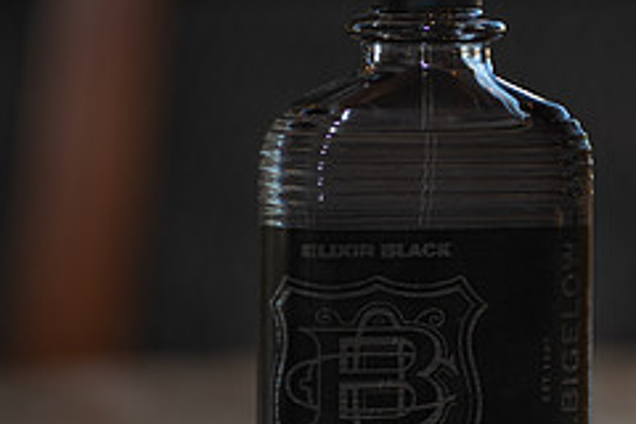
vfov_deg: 5.6
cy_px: 155
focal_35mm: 246
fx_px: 4346
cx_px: 591
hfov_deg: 8.3
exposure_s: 1/125
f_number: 4.5
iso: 100
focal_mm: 100
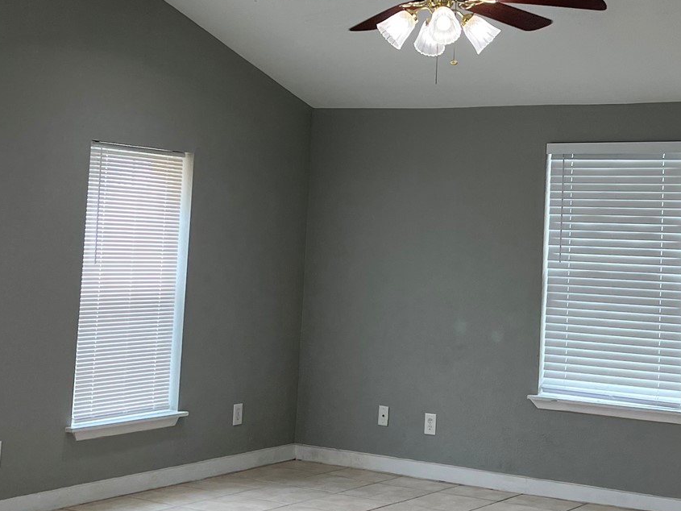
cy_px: 156
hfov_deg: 30.4
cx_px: 479
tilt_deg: +3.2
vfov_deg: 23.2
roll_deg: -1.1
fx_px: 1240
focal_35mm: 63
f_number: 1.5
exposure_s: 1/142
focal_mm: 5.7
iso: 40
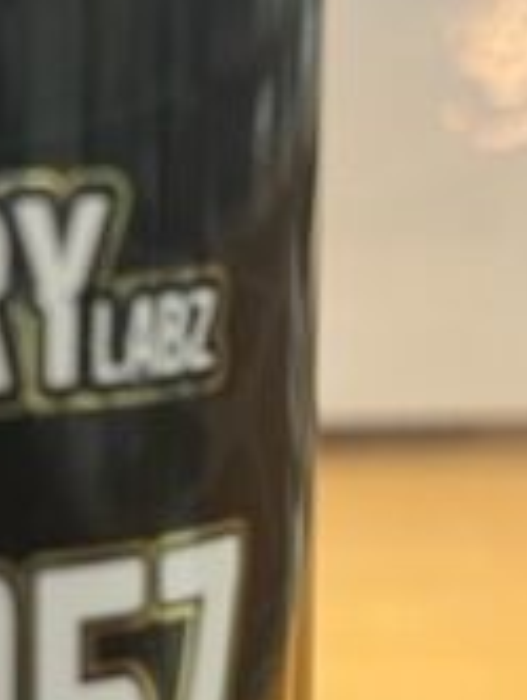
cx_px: -46
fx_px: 2025
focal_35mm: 100
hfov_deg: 14.5
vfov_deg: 19.5
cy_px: 468
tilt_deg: -13.6
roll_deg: +0.0
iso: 125
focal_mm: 5.1
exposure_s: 1/60
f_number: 1.6
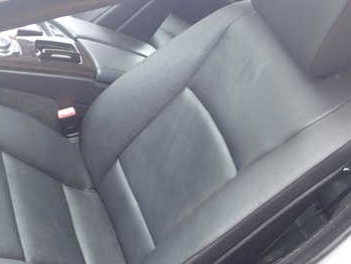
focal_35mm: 51
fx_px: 517
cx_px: 159
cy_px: 161
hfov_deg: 37.4
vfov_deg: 28.5
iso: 100
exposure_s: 1/80
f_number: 2.3
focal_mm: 5.4
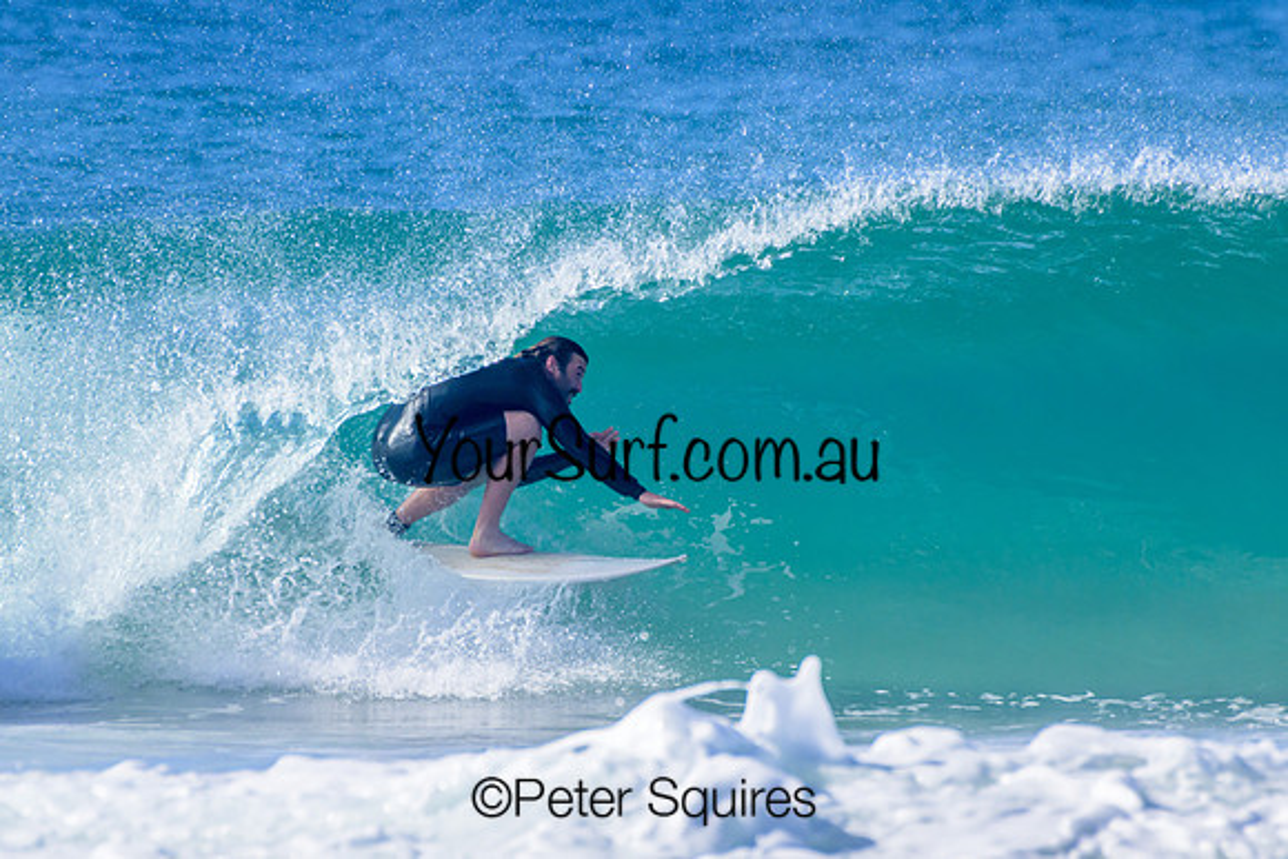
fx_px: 35784
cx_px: 644
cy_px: 430
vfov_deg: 1.4
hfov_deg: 2.1
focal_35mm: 1000
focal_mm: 1000
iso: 1250
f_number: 11
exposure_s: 1/2000
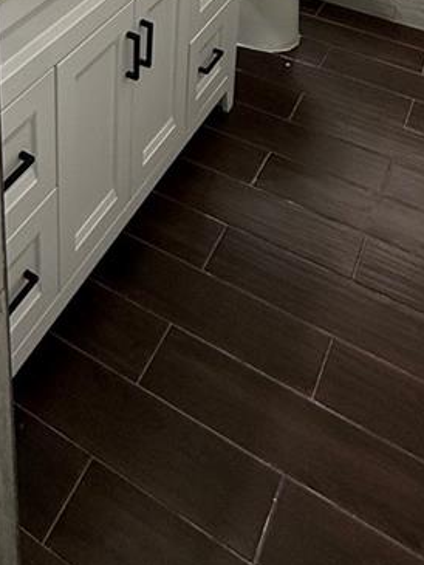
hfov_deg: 31.2
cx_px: 133
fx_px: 751
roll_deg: -1.1
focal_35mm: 46
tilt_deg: -16.1
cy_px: -183
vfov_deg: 31.2
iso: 125
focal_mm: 2.22
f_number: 2.2
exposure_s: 1/120
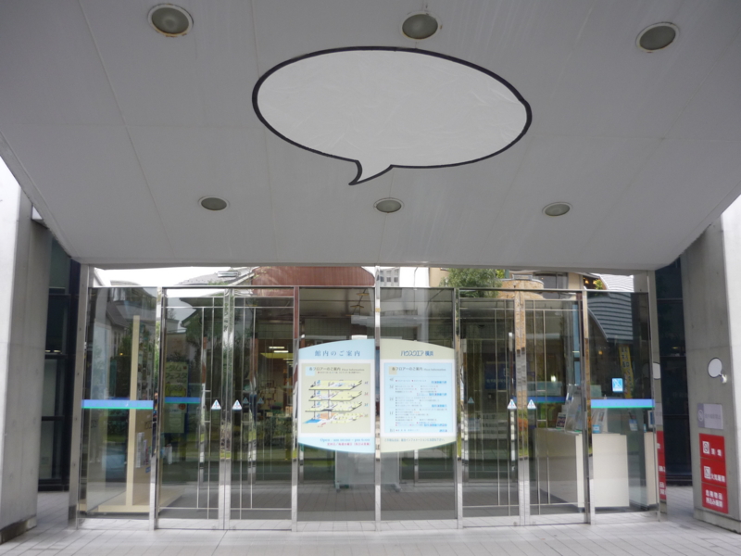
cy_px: 278
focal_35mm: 33
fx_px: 706
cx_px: 370
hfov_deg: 55.4
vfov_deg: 42.9
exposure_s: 1/100
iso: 100
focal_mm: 5.5
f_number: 2.8
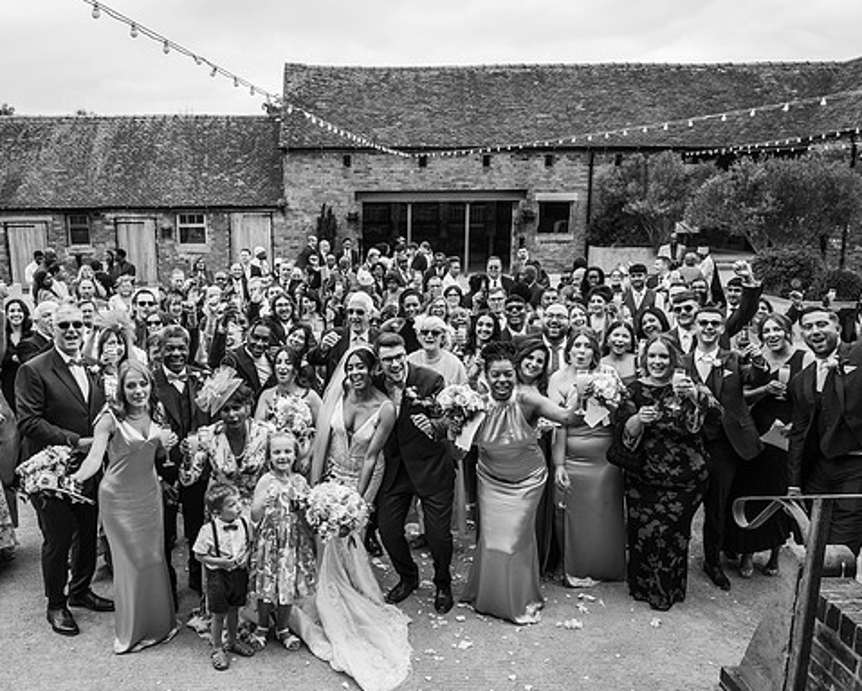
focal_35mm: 29
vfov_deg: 50.0
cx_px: 350
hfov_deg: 60.0
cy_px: 345
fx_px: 740
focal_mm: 25.5
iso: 180
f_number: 4.5
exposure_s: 1/1000
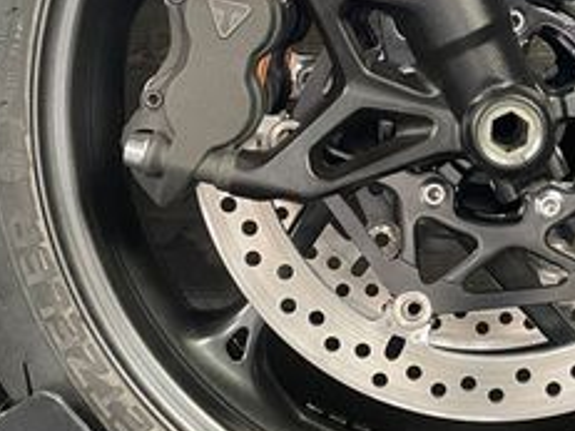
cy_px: 107
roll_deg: +0.5
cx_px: 505
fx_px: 1195
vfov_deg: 20.3
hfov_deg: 26.3
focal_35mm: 72
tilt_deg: -5.4
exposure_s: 1/50
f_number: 1.6
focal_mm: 4.2
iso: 320
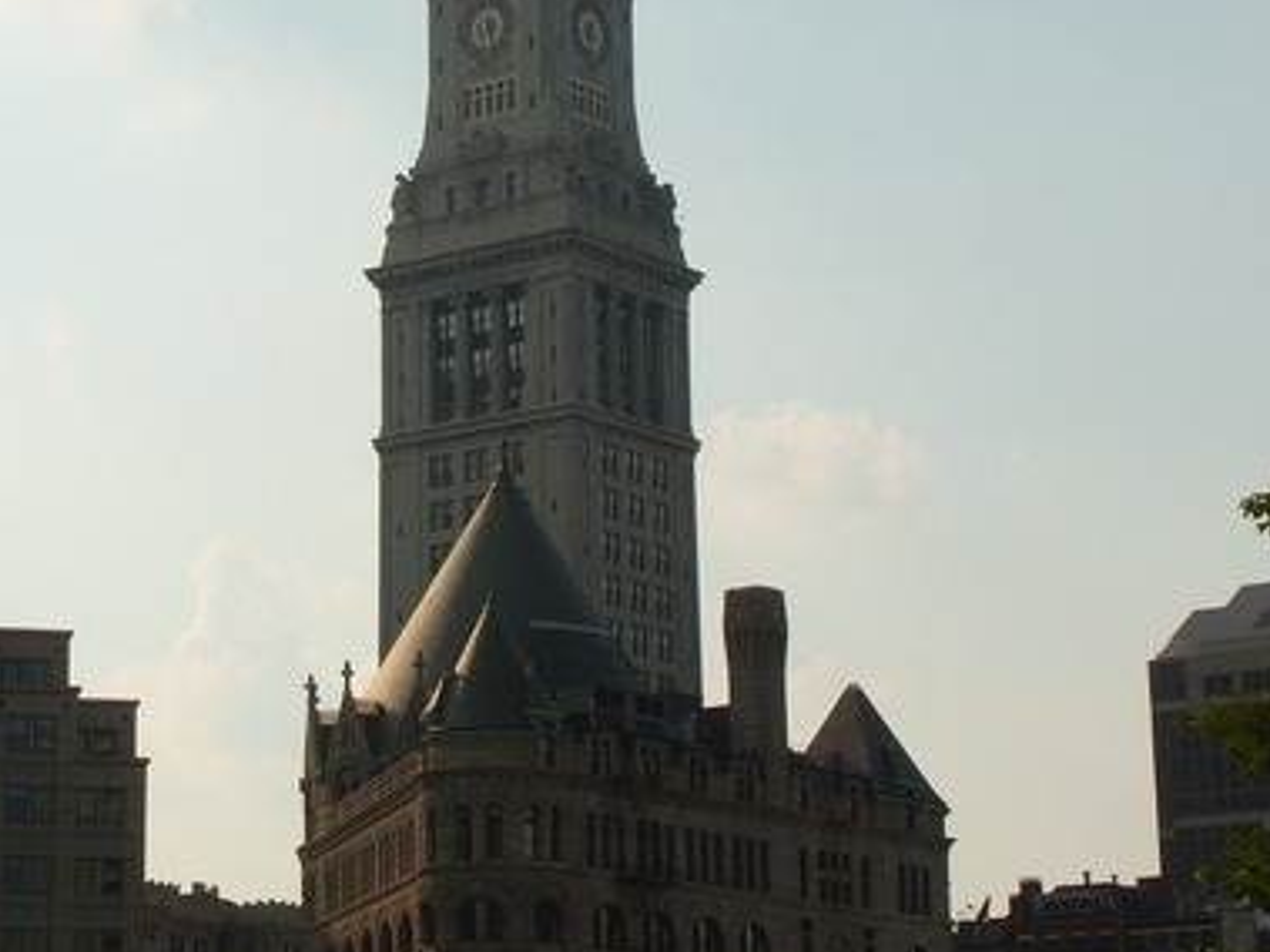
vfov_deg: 15.0
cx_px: 369
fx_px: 3594
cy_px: 184
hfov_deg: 19.9
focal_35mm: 98
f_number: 8.3
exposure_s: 1/1000
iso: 80
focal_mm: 13
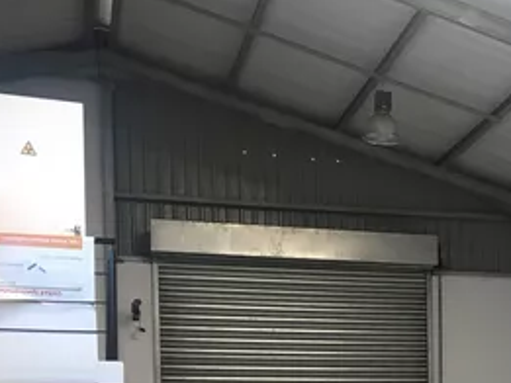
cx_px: 603
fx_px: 1314
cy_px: 477
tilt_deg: +0.7
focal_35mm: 89
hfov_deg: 20.6
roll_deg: +0.7
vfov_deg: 15.9
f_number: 2.2
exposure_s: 1/33
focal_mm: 4.15
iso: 80
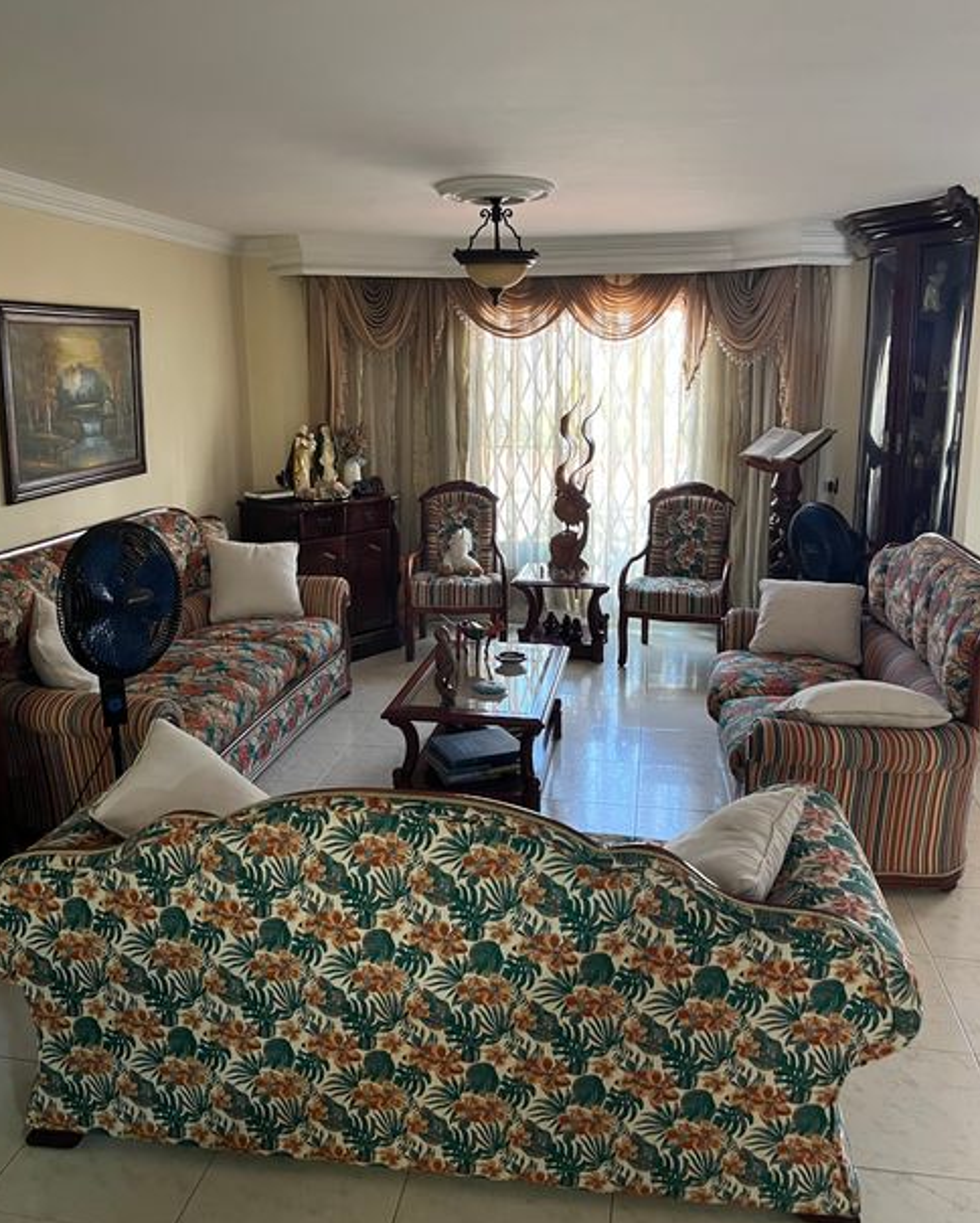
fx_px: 1014
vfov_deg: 62.1
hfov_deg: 51.6
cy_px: 560
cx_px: 482
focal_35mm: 28
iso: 400
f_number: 1.5
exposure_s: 1/40
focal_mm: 5.7
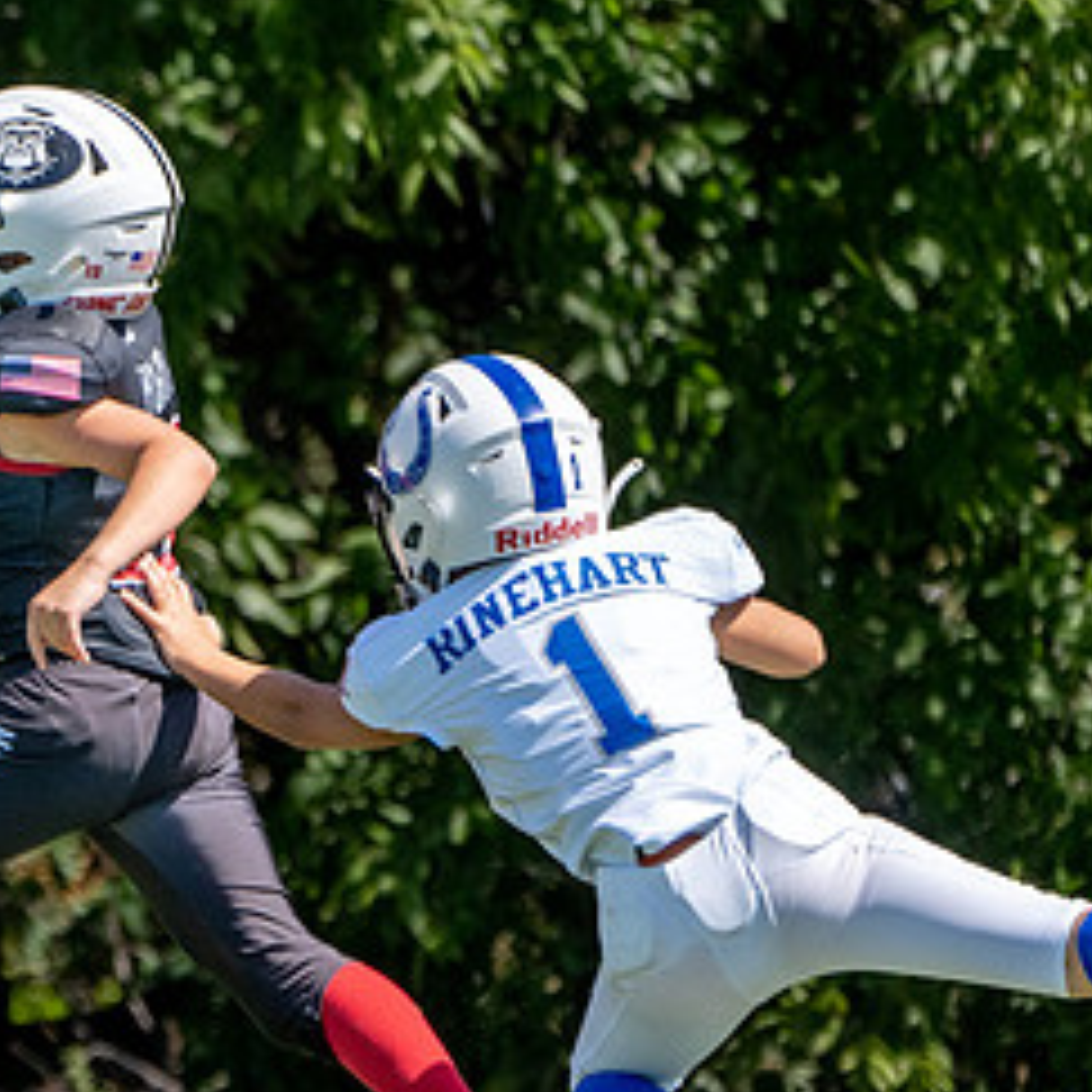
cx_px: -185
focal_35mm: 1323
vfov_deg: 1.3
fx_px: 47218
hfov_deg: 1.3
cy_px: 967
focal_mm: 400
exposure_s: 1/1600
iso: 400
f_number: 5.6
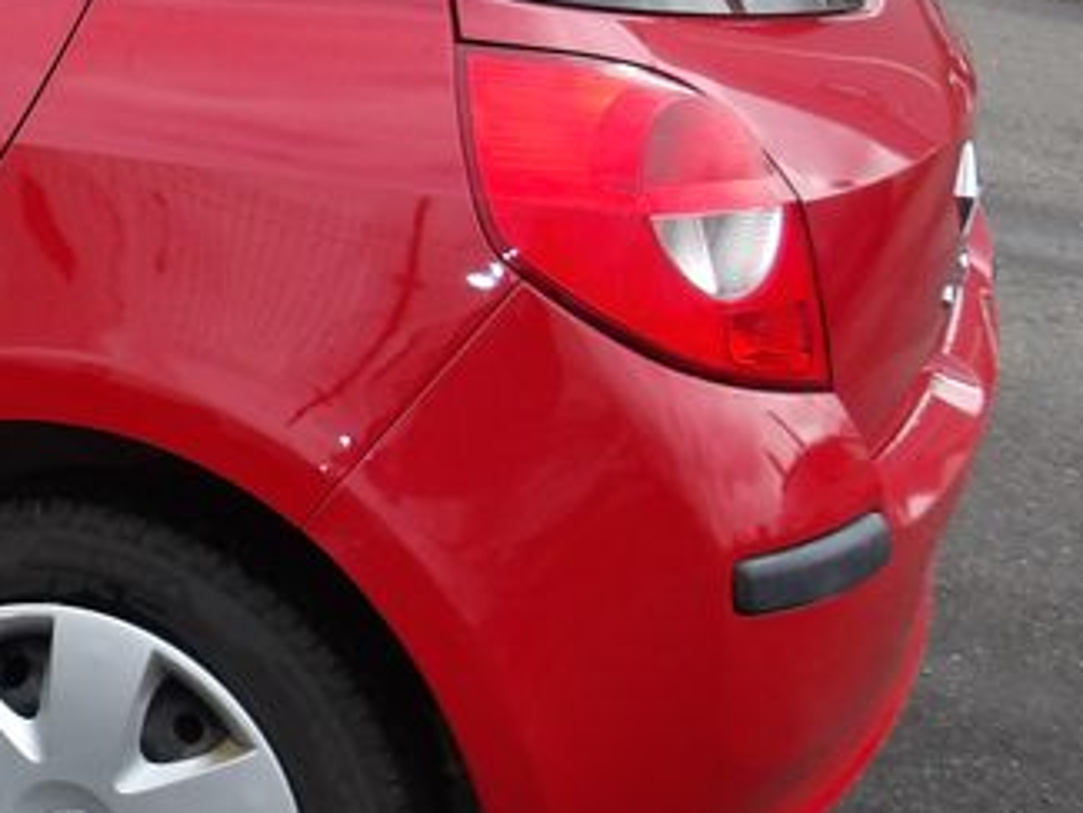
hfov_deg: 20.4
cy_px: 87
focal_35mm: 85
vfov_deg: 17.1
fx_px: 2660
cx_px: -440
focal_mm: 4.9
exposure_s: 1/549
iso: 100
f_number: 3
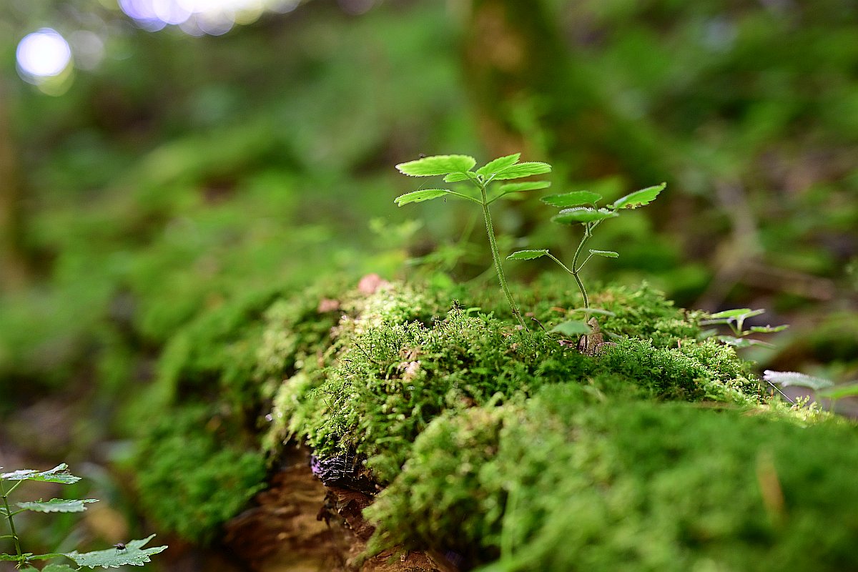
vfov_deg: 27.0
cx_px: 429
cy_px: 286
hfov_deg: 39.6
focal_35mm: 50
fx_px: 1192
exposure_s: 1/160
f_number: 2
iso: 900
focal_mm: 50
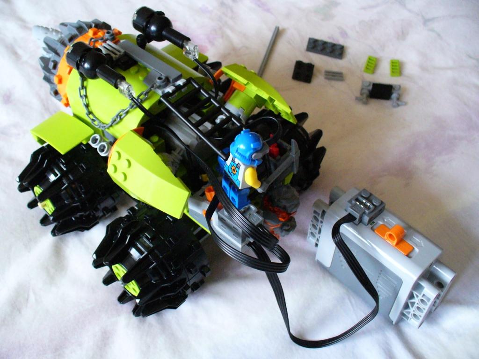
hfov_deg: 50.1
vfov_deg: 38.7
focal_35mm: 37
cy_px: 180
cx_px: 240
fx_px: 512
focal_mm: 6.1
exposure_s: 1/50
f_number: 2.8
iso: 400
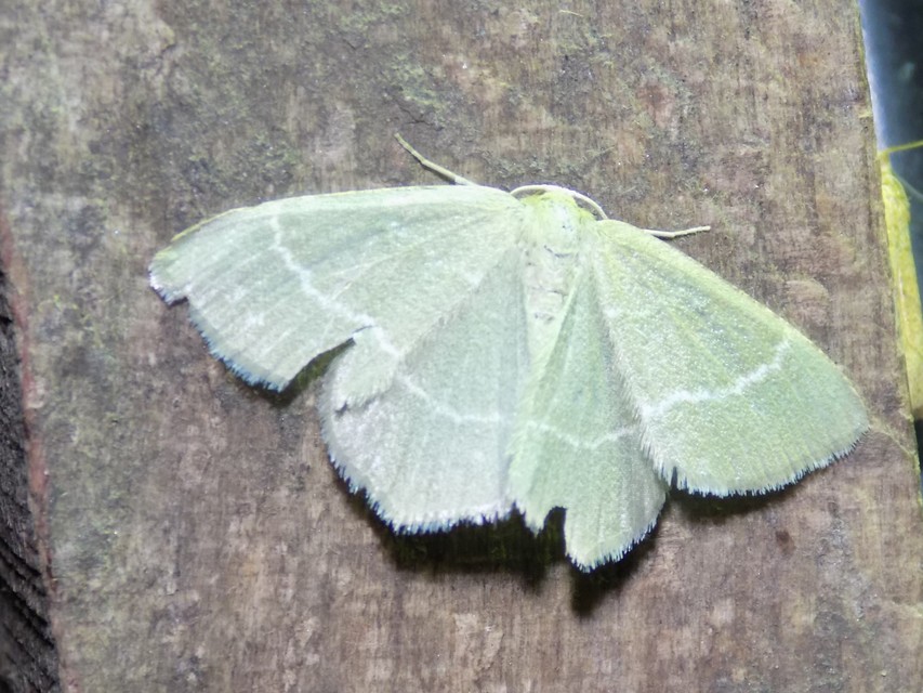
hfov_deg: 16.7
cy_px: 346
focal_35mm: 118
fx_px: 3147
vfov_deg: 12.6
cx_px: 462
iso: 220
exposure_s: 1/30
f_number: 4.8
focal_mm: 20.9
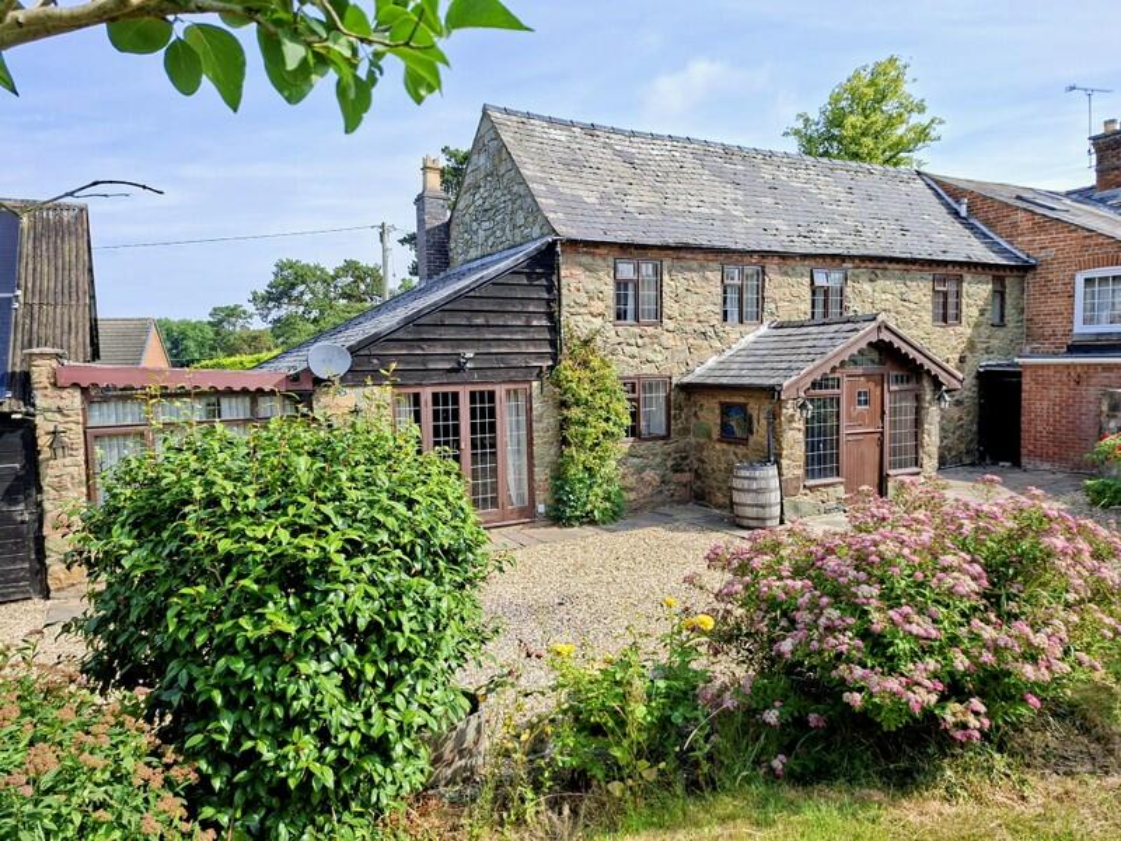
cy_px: 420
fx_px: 745
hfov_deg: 73.9
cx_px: 560
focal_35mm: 23
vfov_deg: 58.9
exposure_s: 1/1437
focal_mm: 5.54
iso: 50
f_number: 1.8
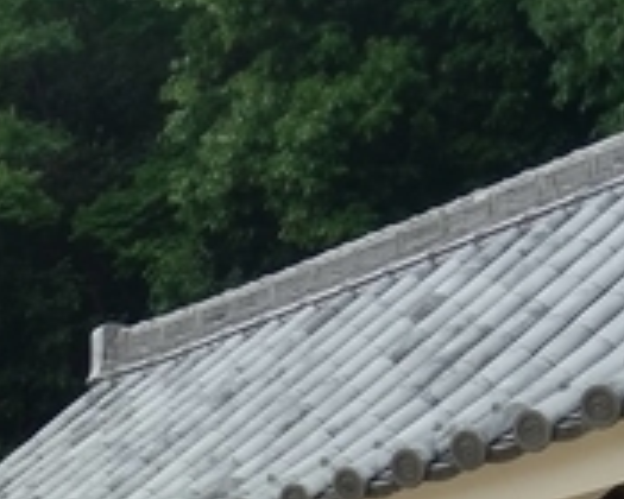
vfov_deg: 11.9
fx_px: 2142
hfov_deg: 16.0
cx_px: -82
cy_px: 980
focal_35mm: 116
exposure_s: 1/932
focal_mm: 4.58
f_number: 1.8
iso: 100
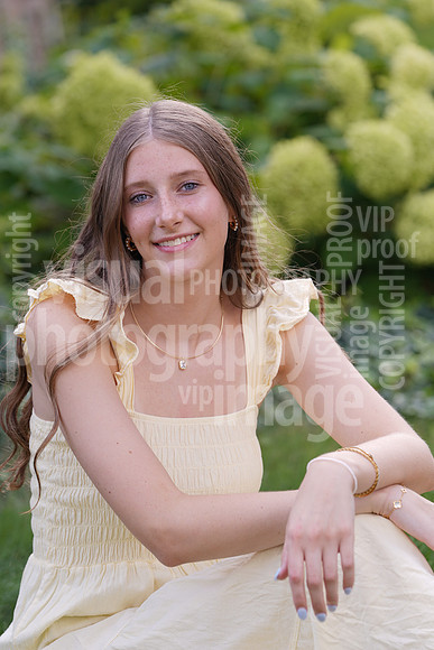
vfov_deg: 13.6
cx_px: 217
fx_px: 2729
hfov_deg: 9.1
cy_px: 325
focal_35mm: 151
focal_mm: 151
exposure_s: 1/125
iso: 80
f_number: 4.5
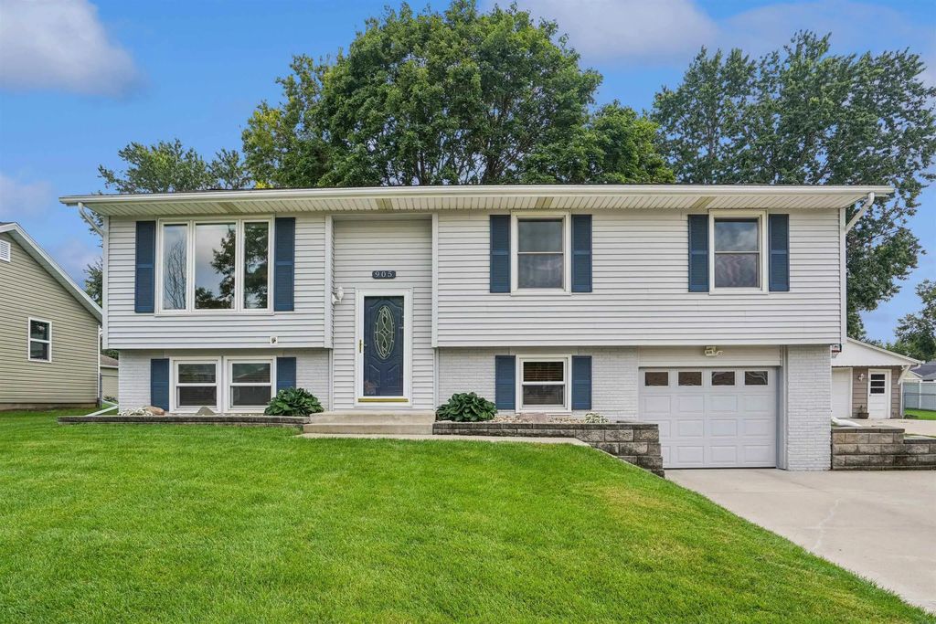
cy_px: 312
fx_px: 416
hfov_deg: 96.7
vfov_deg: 73.8
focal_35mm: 16
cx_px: 468
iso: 400
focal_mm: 16
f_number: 11
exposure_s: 1/250
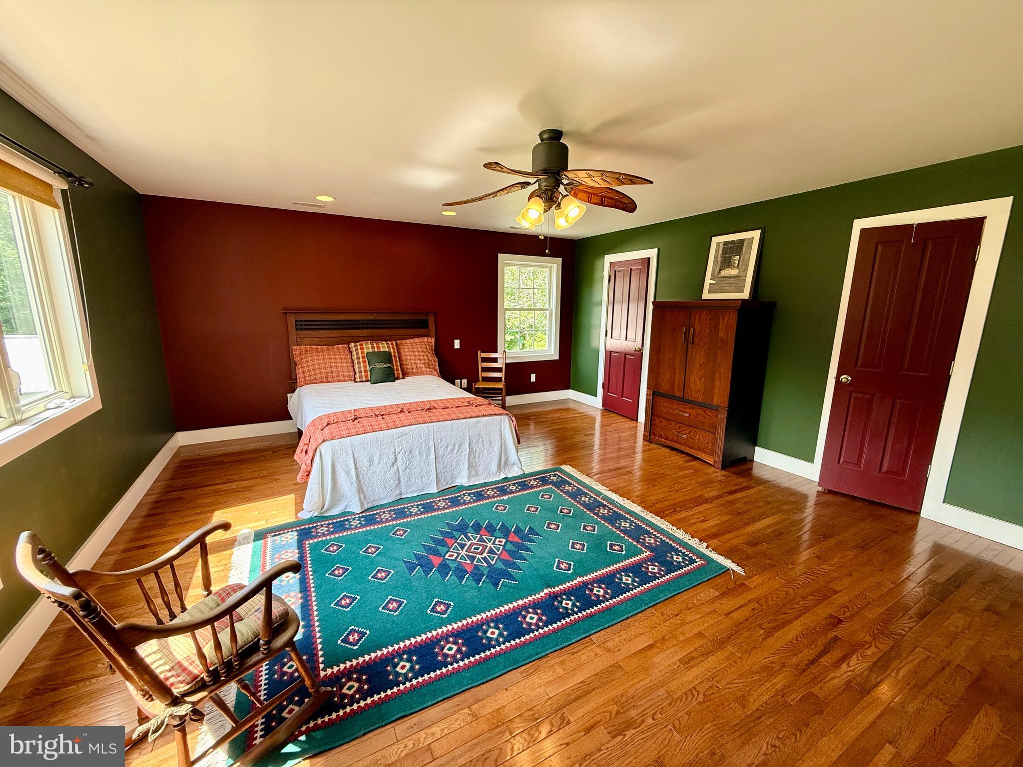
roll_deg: -0.5
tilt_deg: -10.2
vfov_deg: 85.7
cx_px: 512
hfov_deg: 102.1
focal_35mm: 14
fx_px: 414
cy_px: 384
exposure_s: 1/120
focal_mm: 2.22
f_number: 2.2
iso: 100
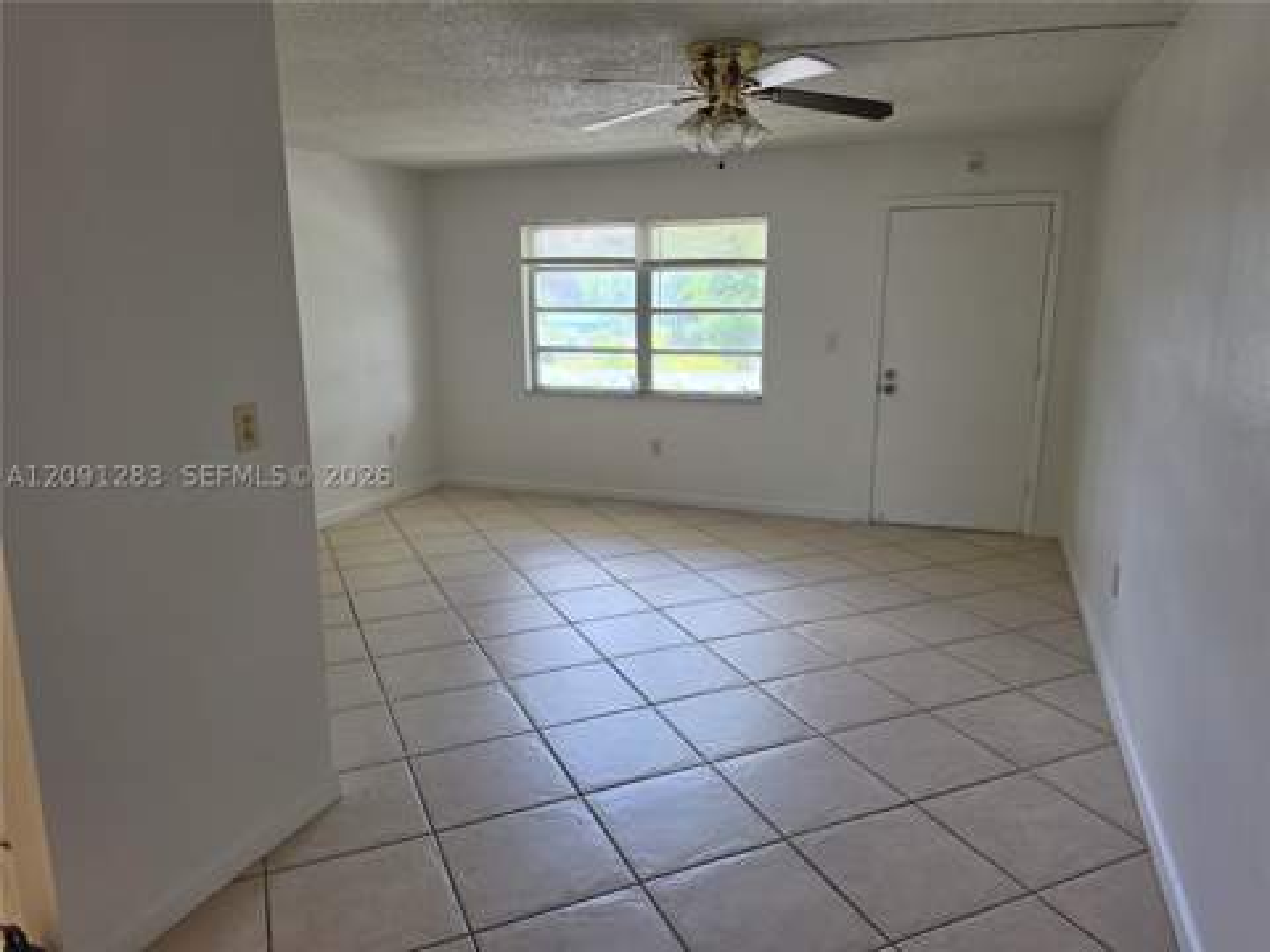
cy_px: 476
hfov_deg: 73.9
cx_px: 635
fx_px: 844
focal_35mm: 23
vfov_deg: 58.9
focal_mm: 6.5
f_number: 1.4
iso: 25
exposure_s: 1/120
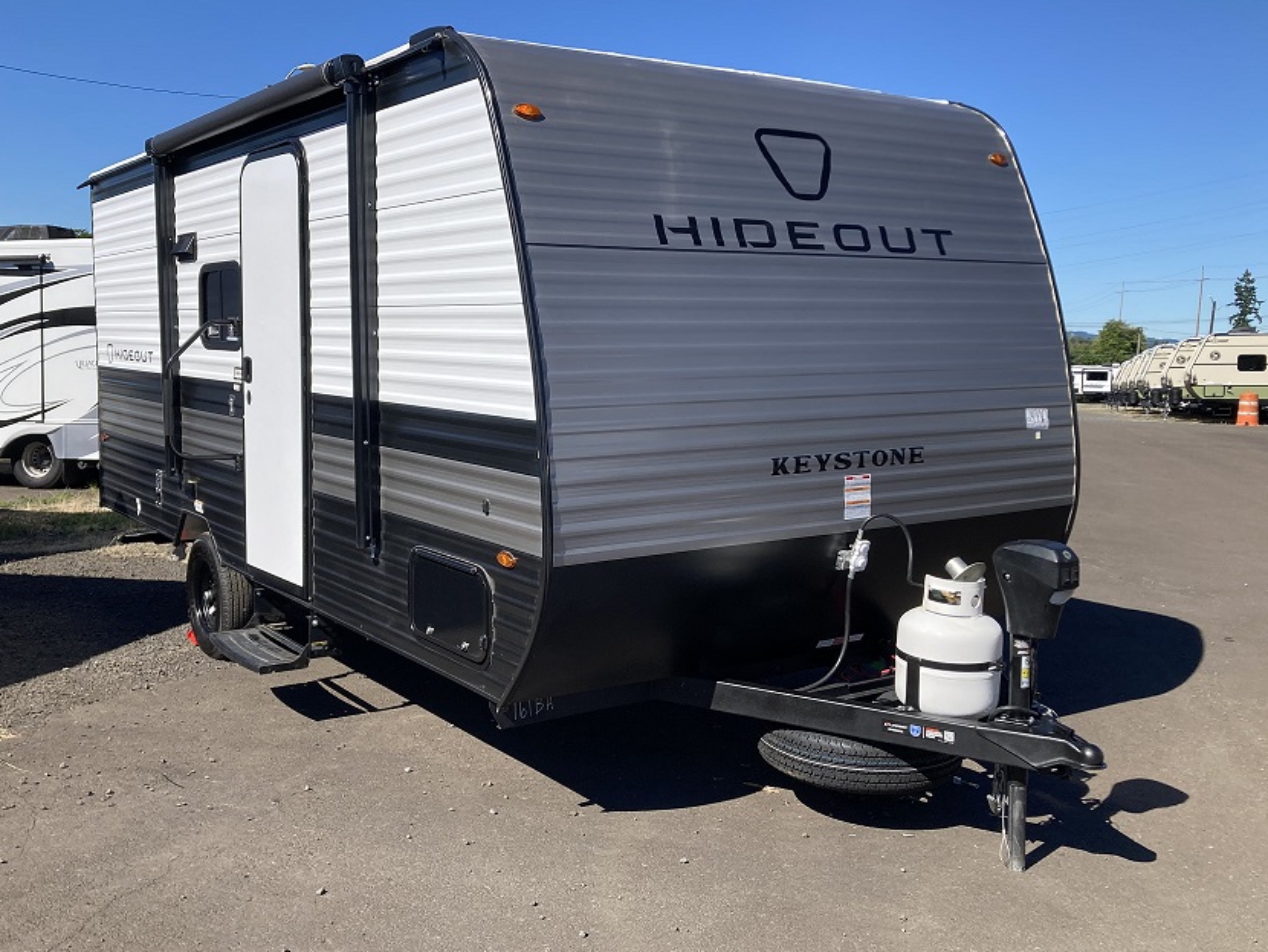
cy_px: 440
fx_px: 1246
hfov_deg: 53.8
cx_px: 564
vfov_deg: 41.8
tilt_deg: -3.8
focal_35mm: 34
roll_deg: -3.4
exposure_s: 1/2288
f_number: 1.8
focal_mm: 3.99
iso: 20
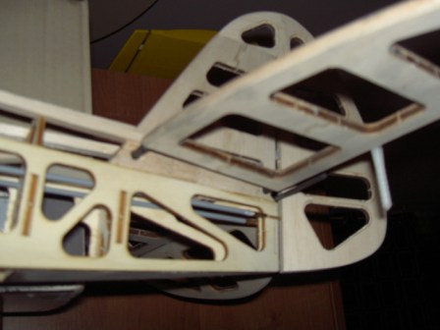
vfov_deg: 36.8
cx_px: 220
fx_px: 496
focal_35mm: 39
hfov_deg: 47.9
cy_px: 165
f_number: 2.8
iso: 100
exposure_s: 1/60
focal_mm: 8
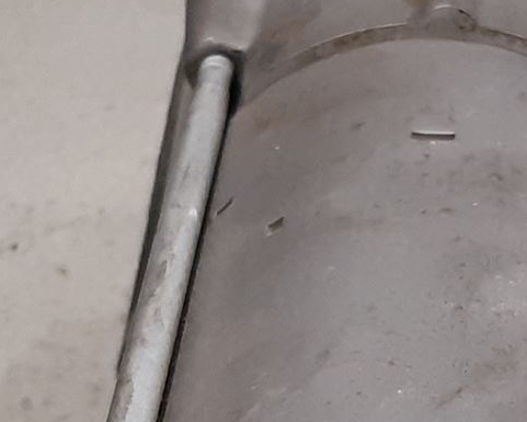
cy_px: 481
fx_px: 1685
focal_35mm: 108
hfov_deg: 17.3
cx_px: 542
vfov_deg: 13.9
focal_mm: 3.93
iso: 125
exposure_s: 1/50
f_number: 1.7
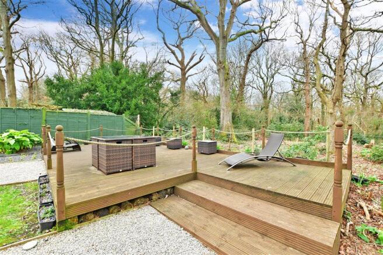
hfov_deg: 100.4
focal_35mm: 15
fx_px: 160
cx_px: 192
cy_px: 128
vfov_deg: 77.3
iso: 200
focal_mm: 10
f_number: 8
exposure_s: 1/40
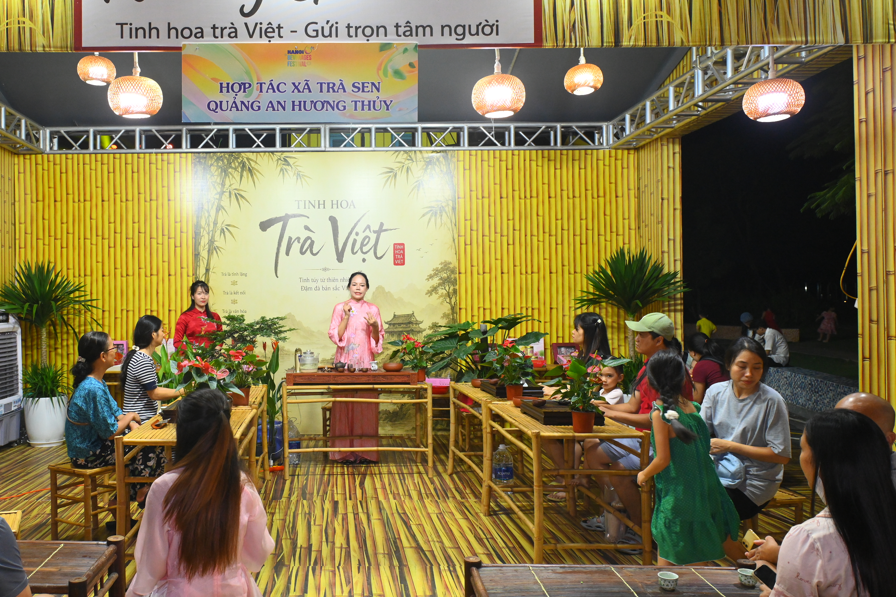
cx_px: 325
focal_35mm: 31
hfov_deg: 59.3
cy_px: 292
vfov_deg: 42.3
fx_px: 772
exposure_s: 1/160
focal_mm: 24
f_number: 5
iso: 2500
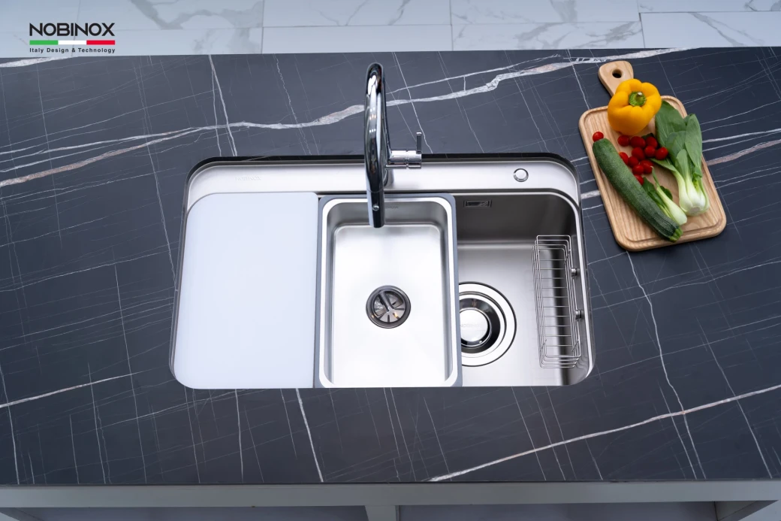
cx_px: 390
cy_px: 260
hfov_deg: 46.4
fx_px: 911
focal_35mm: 42
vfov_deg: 31.9
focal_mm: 42
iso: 200
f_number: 4
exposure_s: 1/160
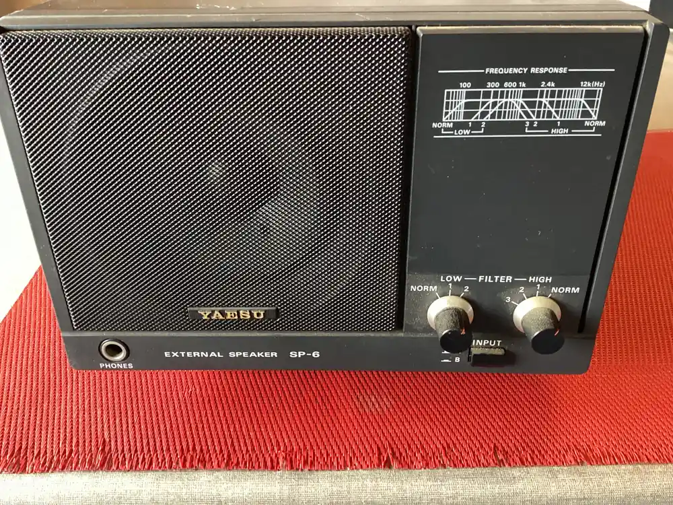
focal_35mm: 31
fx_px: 603
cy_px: 252
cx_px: 336
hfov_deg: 58.4
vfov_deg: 45.4
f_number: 2.4
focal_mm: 3.3
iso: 250
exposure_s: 1/50
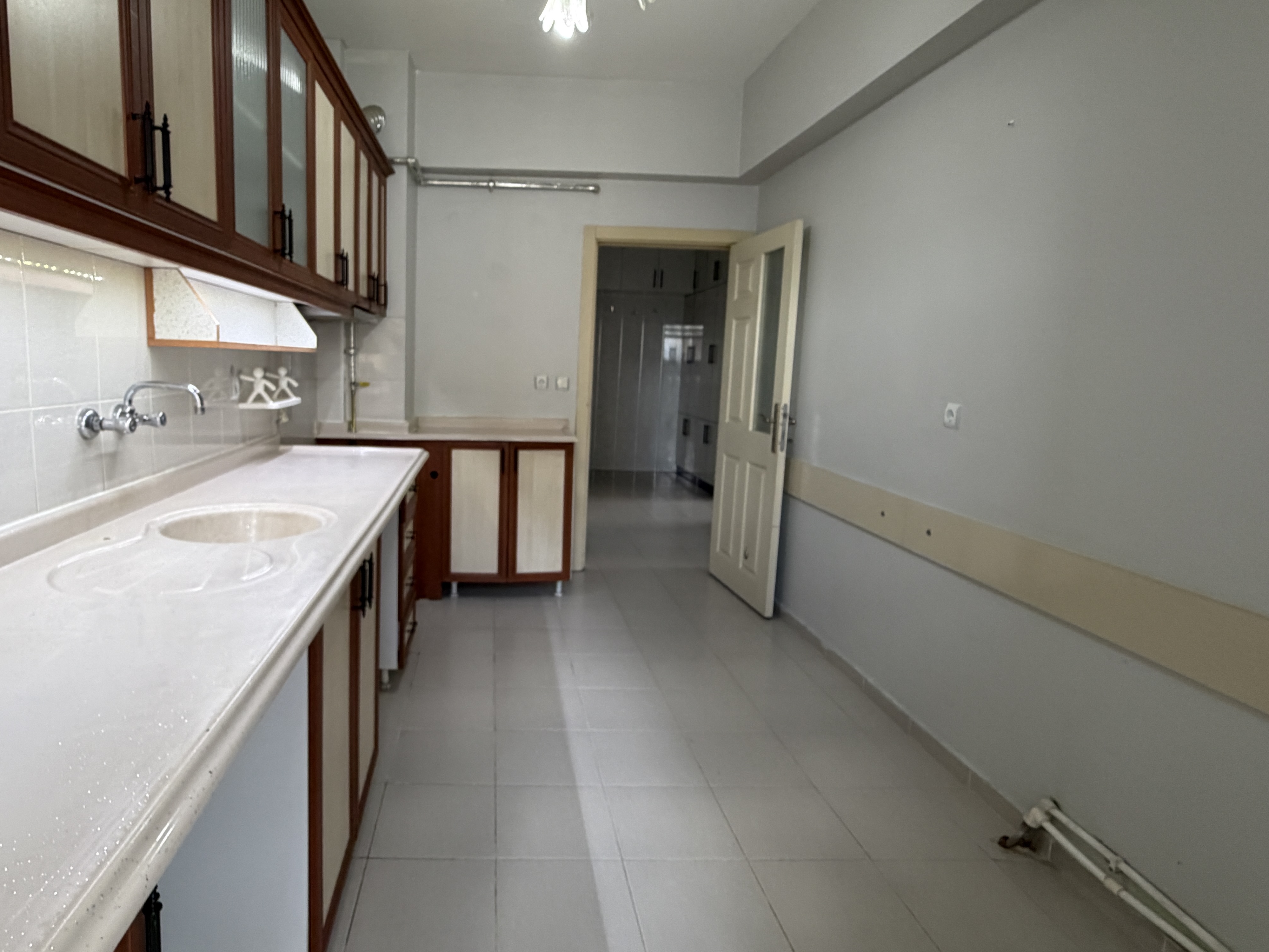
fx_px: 733
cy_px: 456
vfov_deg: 66.0
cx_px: 519
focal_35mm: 20
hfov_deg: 80.9
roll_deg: -1.8
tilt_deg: -7.4
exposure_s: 1/100
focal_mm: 2.22
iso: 320
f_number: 2.2
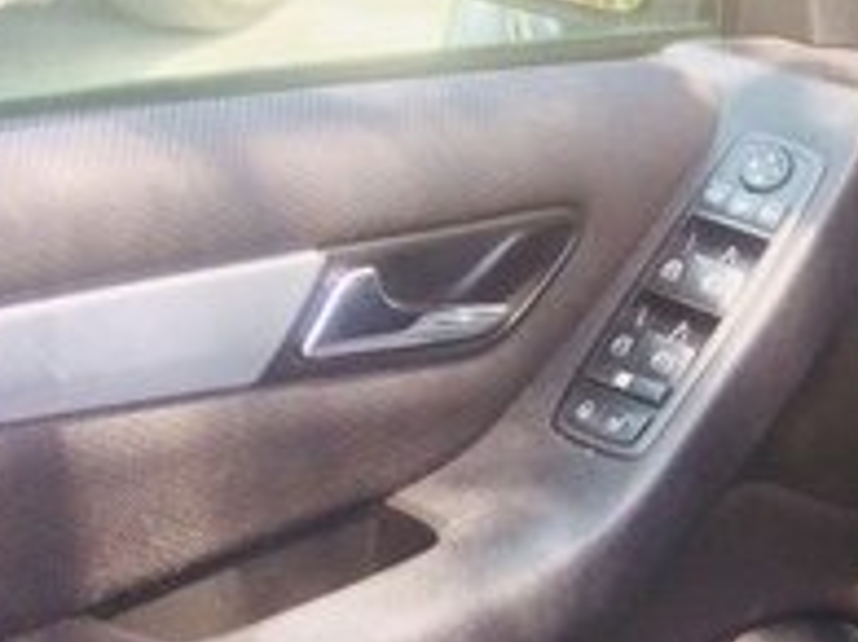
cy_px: 622
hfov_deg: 17.8
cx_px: 1316
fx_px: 2428
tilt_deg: -32.1
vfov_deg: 14.9
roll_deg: -8.8
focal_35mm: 98
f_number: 2.2
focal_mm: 4.15
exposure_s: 1/50
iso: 40
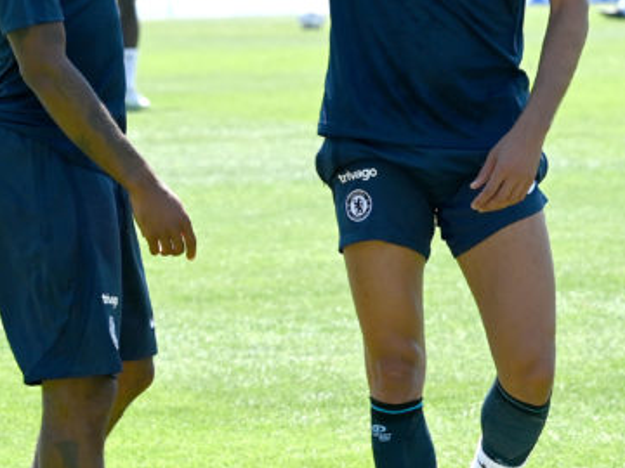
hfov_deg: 5.9
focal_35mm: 334
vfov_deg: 4.5
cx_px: 401
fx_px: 6030
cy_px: 148
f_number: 6.3
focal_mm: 122
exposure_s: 1/1000
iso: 400
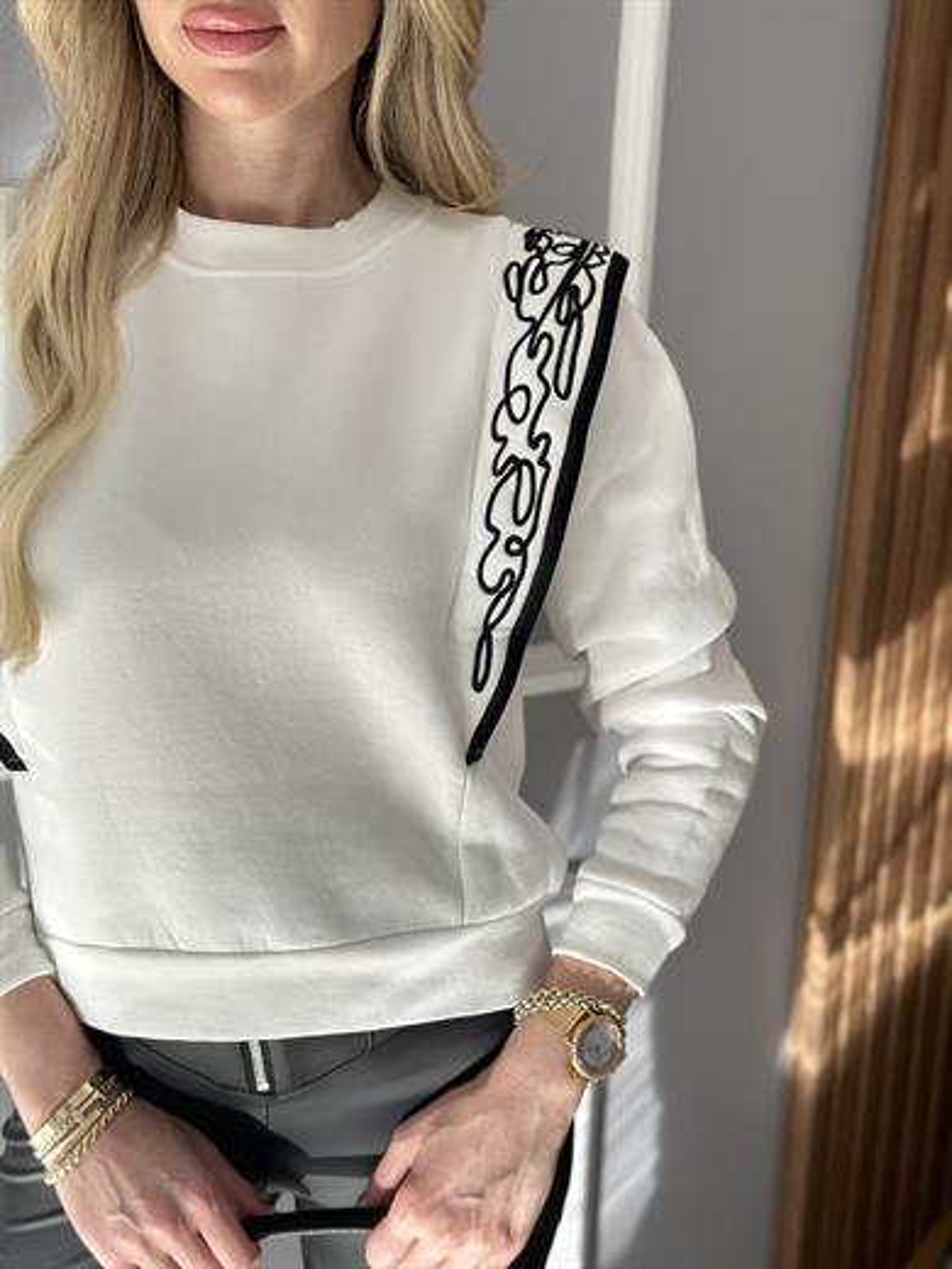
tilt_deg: -14.6
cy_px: 634
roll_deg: -2.9
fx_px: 1760
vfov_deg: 39.7
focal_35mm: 48
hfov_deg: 30.3
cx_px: 476
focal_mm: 6.86
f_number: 1.78
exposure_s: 1/419
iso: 80
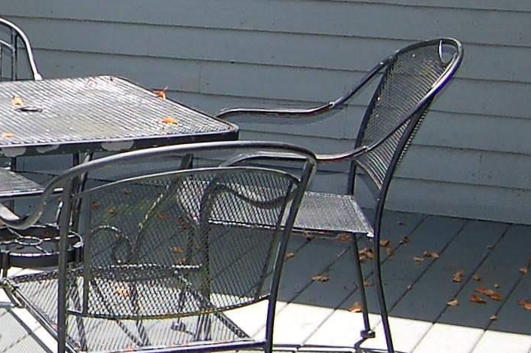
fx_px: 3507
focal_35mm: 238
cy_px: 24
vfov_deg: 5.8
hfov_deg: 8.5
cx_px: -258
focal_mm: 40
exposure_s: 1/500
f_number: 5.6
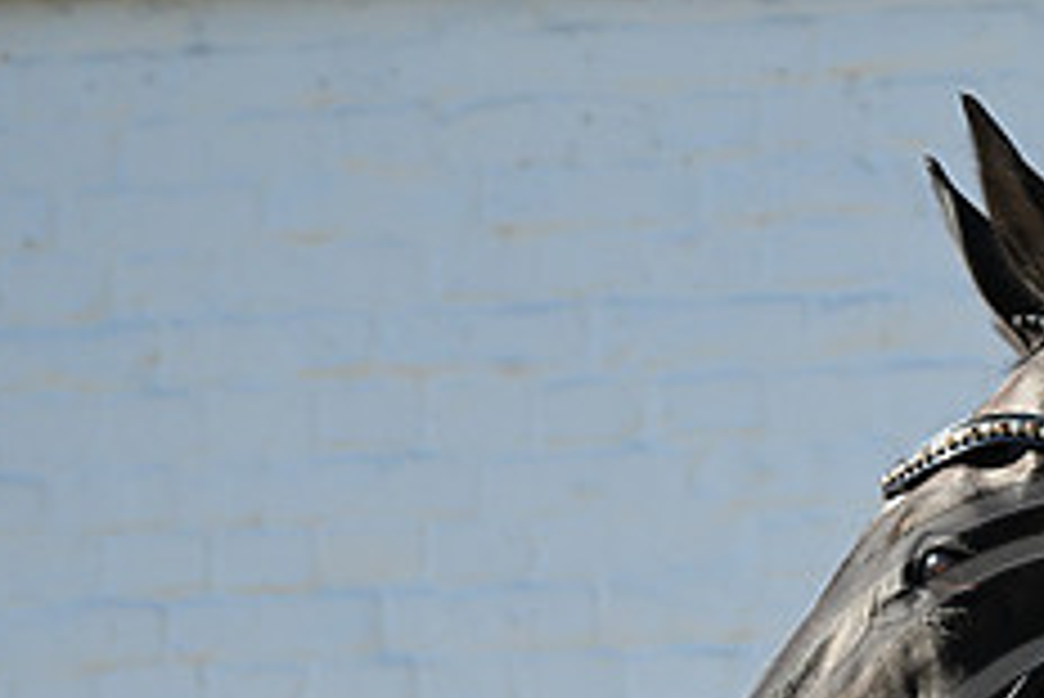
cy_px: 867
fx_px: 5223
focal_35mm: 180
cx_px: 1098
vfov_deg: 7.6
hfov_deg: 11.3
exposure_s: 1/1600
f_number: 6.3
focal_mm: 72
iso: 900
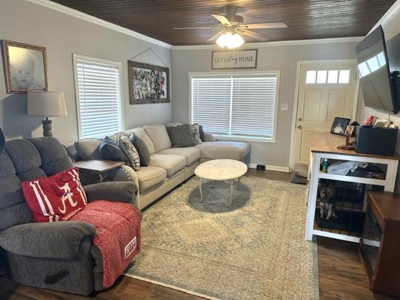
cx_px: 200
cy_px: 150
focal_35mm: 24
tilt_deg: -10.5
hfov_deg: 71.6
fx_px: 277
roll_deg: -0.6
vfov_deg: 56.8
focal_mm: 6.86
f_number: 1.78
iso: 200
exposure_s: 1/60
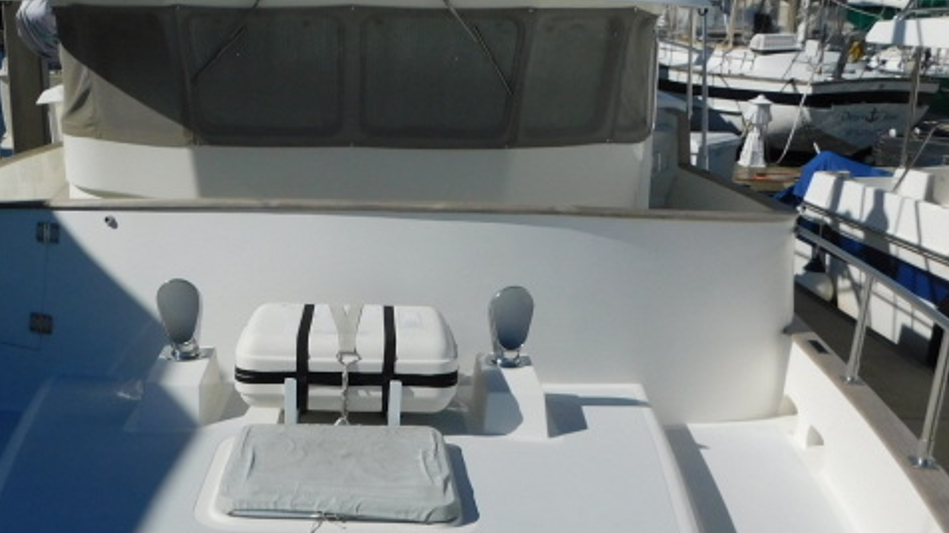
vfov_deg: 28.2
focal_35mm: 42
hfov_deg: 47.6
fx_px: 1057
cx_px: 314
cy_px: 336
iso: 125
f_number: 6
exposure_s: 1/1500
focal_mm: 4
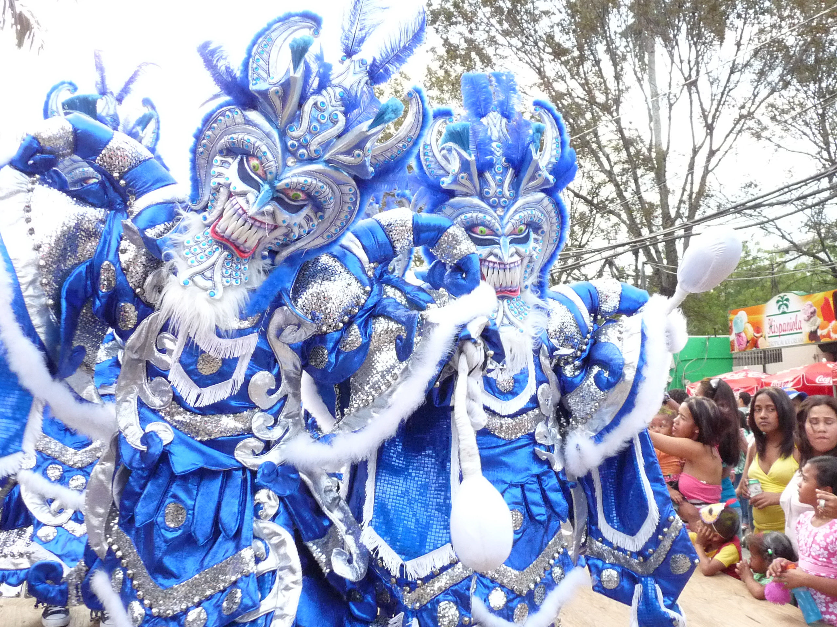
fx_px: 943
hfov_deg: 47.9
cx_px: 418
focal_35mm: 39
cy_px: 314
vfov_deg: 36.8
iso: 400
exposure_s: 1/250
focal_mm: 4.8
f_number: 2.8
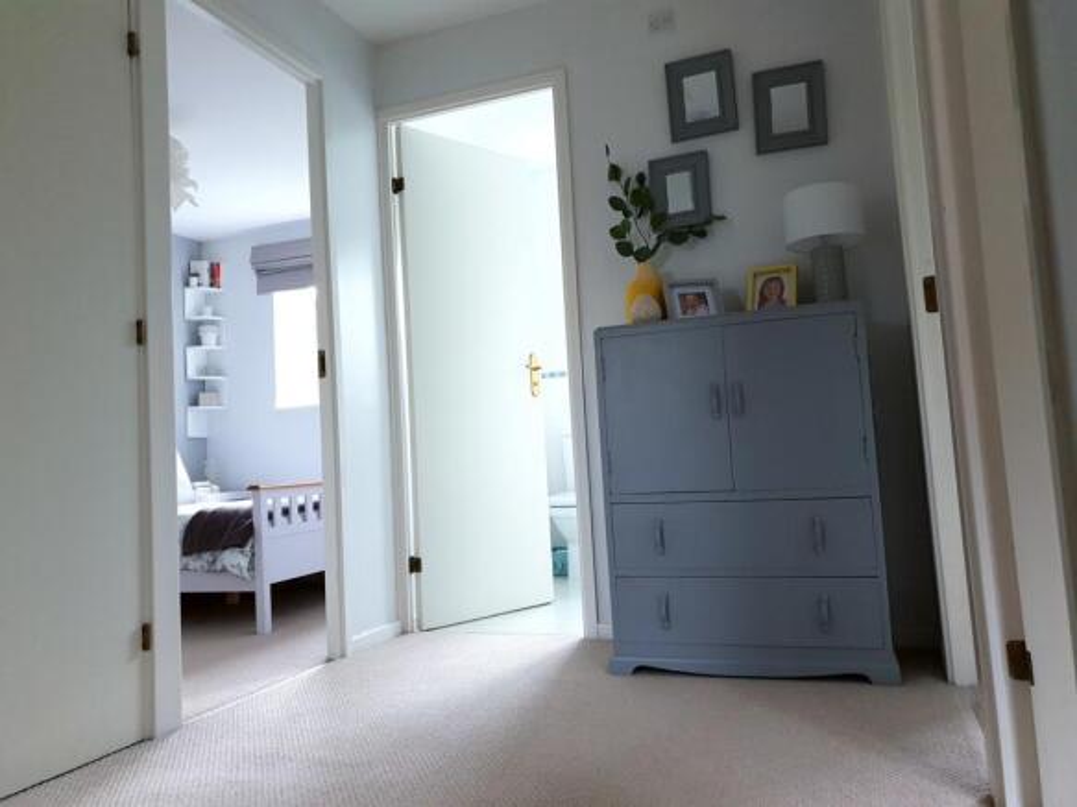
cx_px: 538
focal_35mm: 26
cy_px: 404
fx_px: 809
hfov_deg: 67.3
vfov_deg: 53.0
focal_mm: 4.3
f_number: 1.5
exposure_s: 1/50
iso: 160
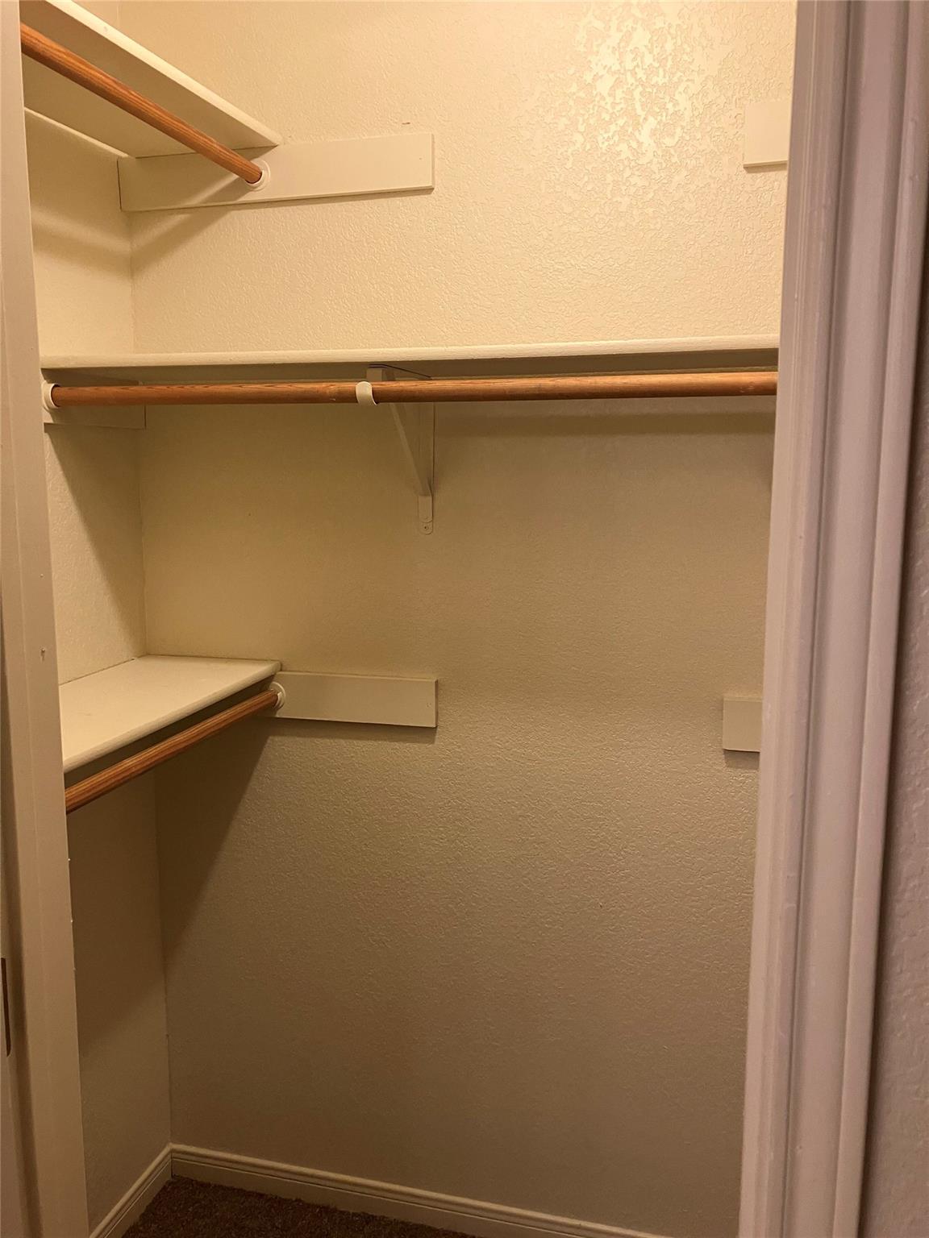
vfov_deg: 63.4
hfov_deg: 49.7
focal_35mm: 28
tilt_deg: -5.6
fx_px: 1002
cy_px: 619
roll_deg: -0.8
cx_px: 464
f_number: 1.8
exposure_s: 1/60
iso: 100
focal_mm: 3.99
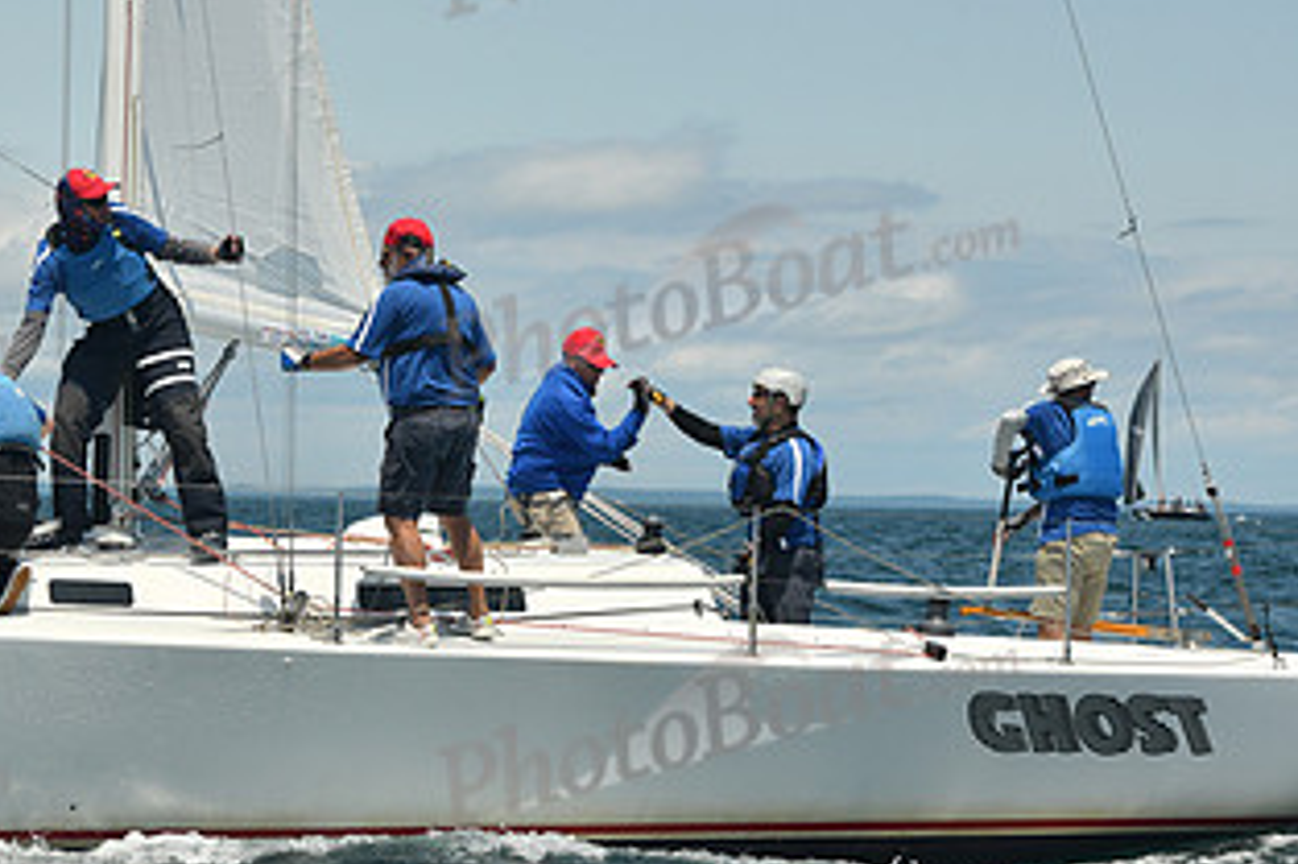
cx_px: 227
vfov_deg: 8.1
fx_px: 6126
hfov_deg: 12.0
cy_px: 564
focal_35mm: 170
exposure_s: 1/640
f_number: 9
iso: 320
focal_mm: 92
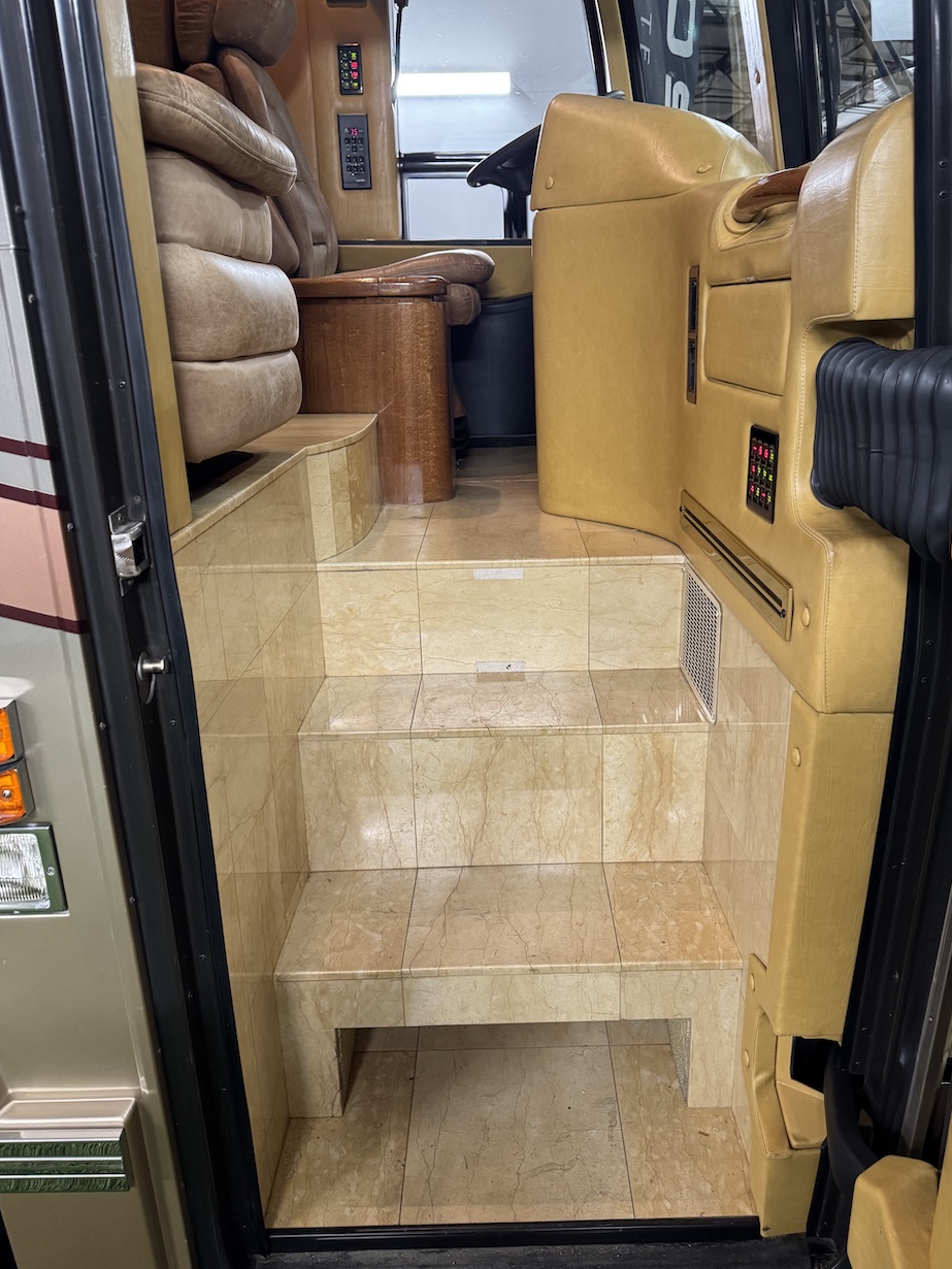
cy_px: 612
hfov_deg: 53.0
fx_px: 953
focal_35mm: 26
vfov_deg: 67.3
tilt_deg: -15.9
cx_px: 513
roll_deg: +2.7
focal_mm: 6.76
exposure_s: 1/60
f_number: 1.78
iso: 400
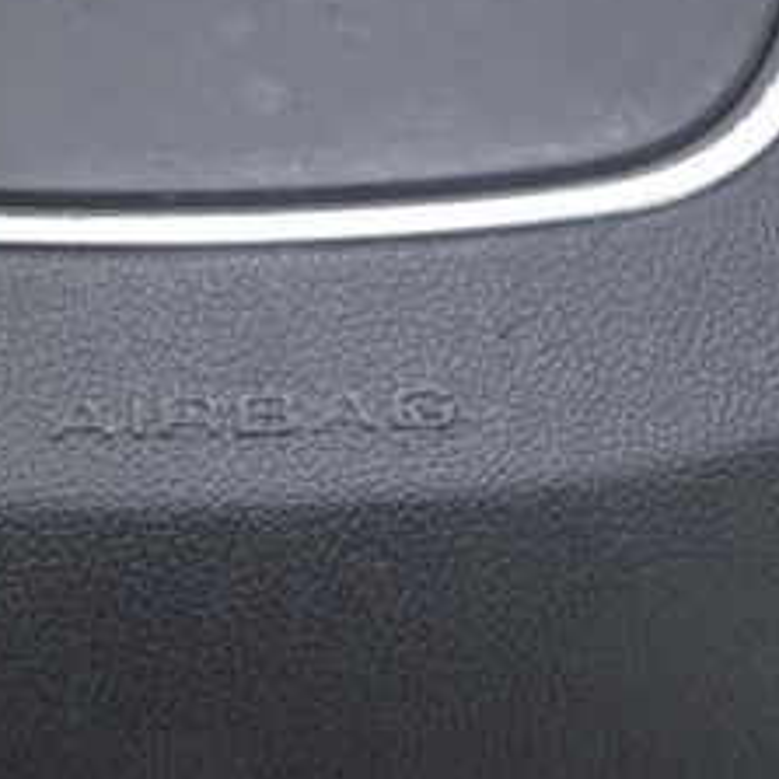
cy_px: 187
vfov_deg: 7.9
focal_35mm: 222
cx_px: 175
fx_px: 5652
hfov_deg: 7.9
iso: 400
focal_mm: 38
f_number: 5.6
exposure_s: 1/20
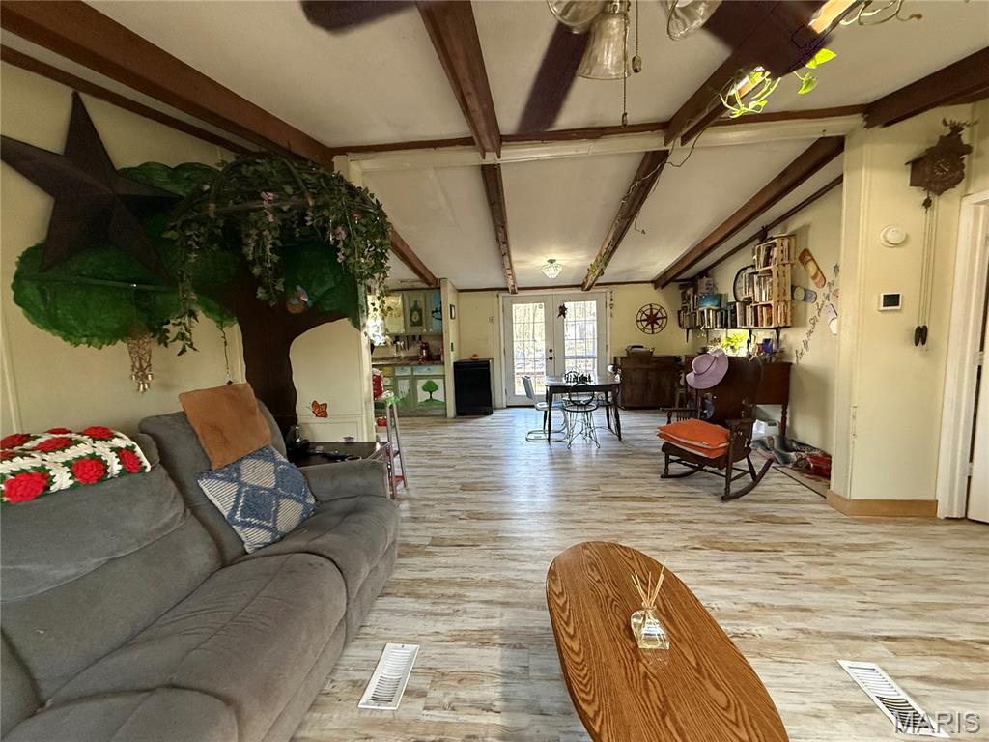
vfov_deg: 85.7
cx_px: 494
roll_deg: +1.6
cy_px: 371
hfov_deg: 102.1
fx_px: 400
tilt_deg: -5.1
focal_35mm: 14
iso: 640
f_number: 2.2
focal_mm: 2.22
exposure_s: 1/120
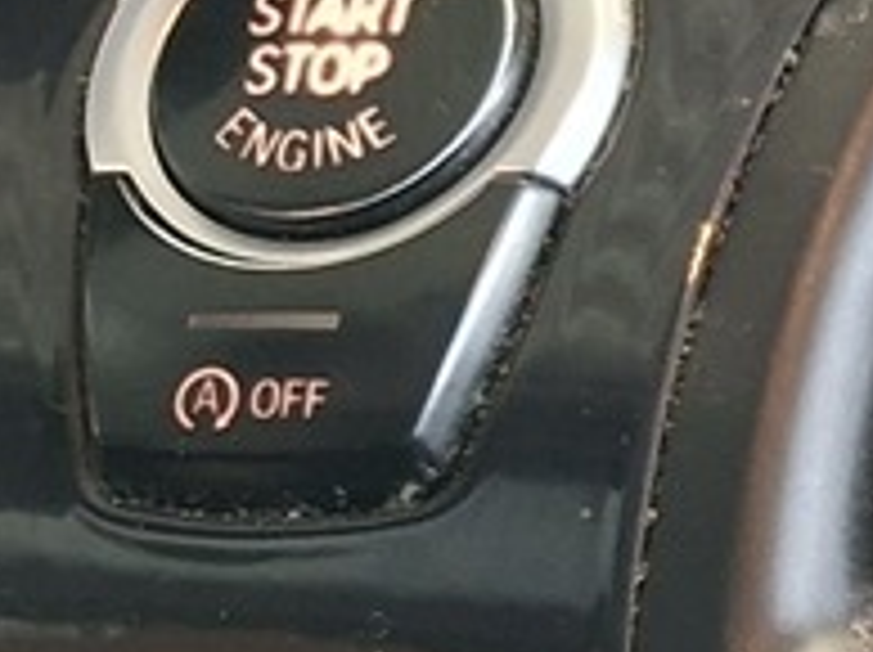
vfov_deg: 8.6
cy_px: 576
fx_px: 4307
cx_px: 2988
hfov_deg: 8.6
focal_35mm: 171
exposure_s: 1/33
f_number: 1.8
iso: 320
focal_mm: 5.54
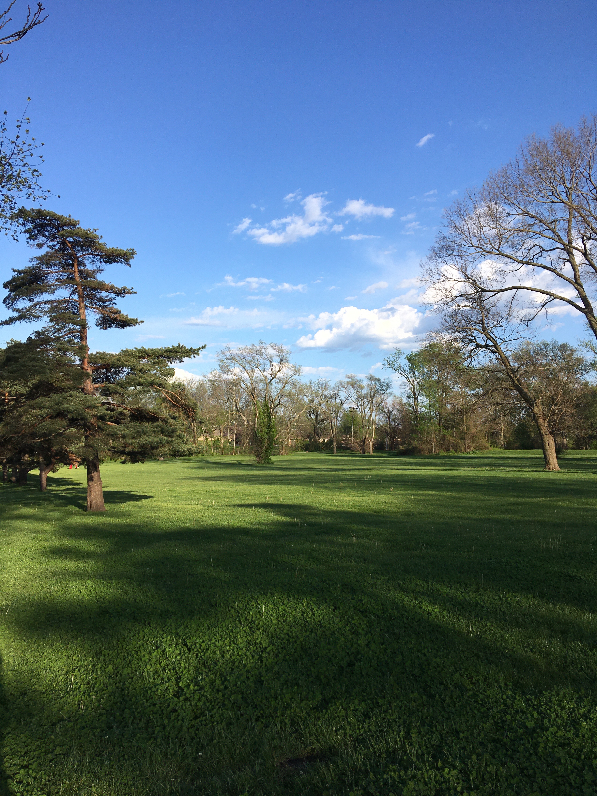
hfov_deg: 48.2
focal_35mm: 29
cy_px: 398
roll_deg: +0.8
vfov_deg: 61.7
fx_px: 667
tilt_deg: +2.9
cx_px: 298
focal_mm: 4.15
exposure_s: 1/1876
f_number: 2.2
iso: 25
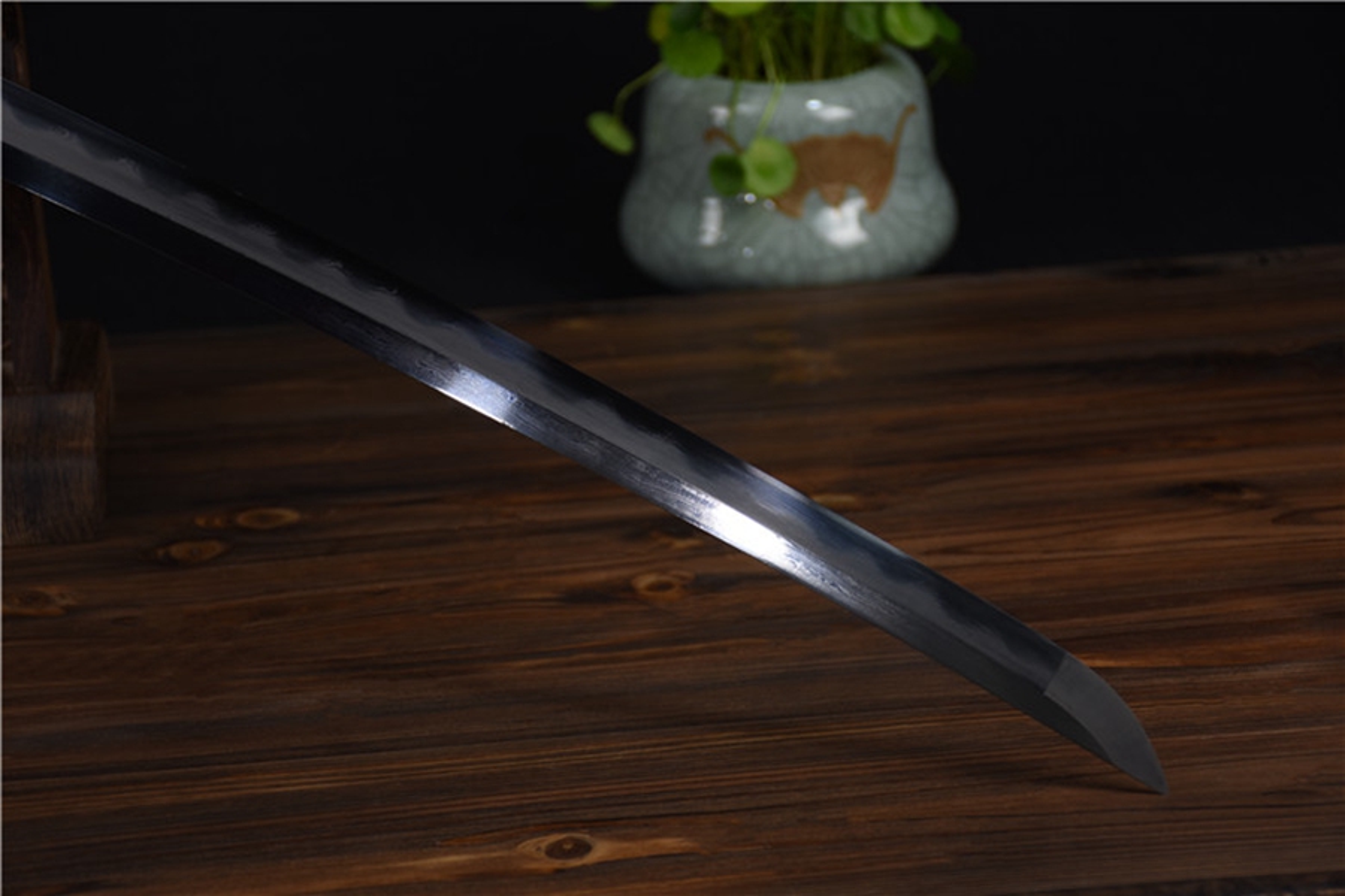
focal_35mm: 84
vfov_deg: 16.3
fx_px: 3138
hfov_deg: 24.2
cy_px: 448
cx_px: 672
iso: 100
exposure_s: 1/25
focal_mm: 56
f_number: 4.8
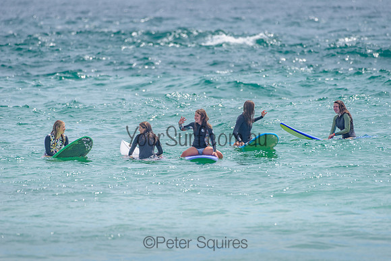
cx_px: 196
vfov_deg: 2.8
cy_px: 130
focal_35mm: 500
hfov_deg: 4.1
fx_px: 5432
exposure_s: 1/2000
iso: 160
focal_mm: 500
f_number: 5.6
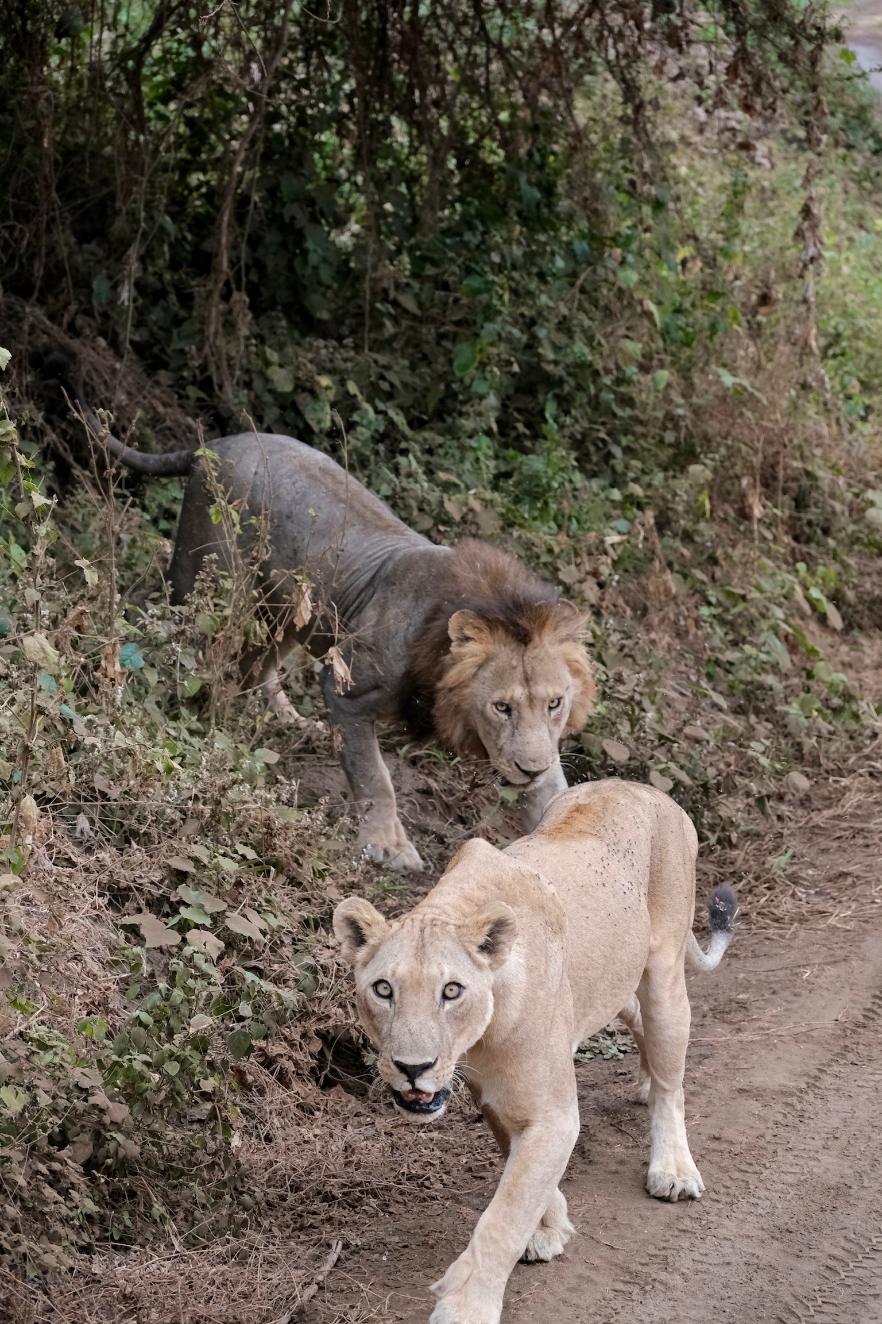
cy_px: 662
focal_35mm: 105
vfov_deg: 19.5
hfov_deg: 13.0
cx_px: 441
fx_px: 3858
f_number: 4
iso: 2000
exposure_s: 1/1000
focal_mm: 70
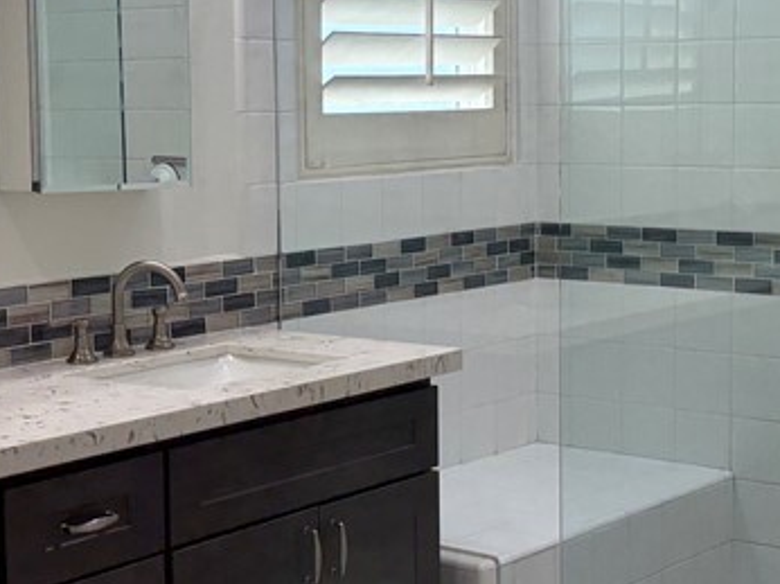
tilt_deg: -5.7
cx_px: 408
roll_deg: +2.4
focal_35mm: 77
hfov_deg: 25.4
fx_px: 1734
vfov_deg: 19.1
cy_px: 264
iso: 50
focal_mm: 5.96
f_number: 1.6
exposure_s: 1/131
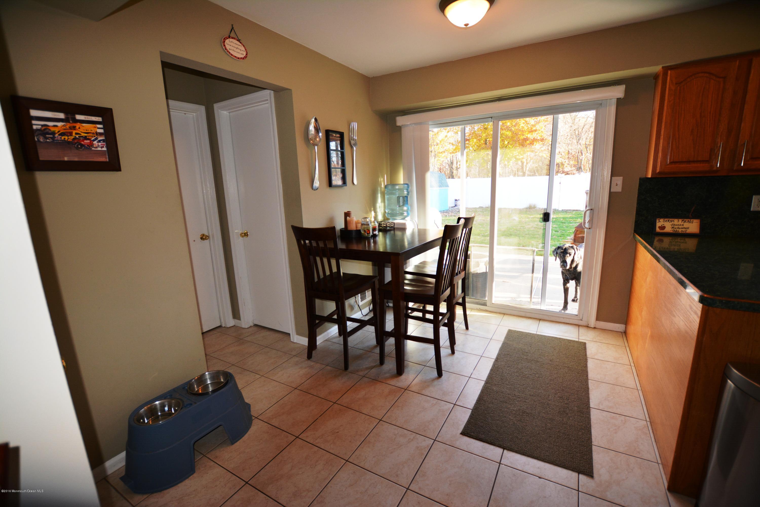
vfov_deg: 77.3
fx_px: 317
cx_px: 380
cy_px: 254
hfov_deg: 100.4
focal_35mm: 15
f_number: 3.5
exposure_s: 1/125
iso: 360
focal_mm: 10
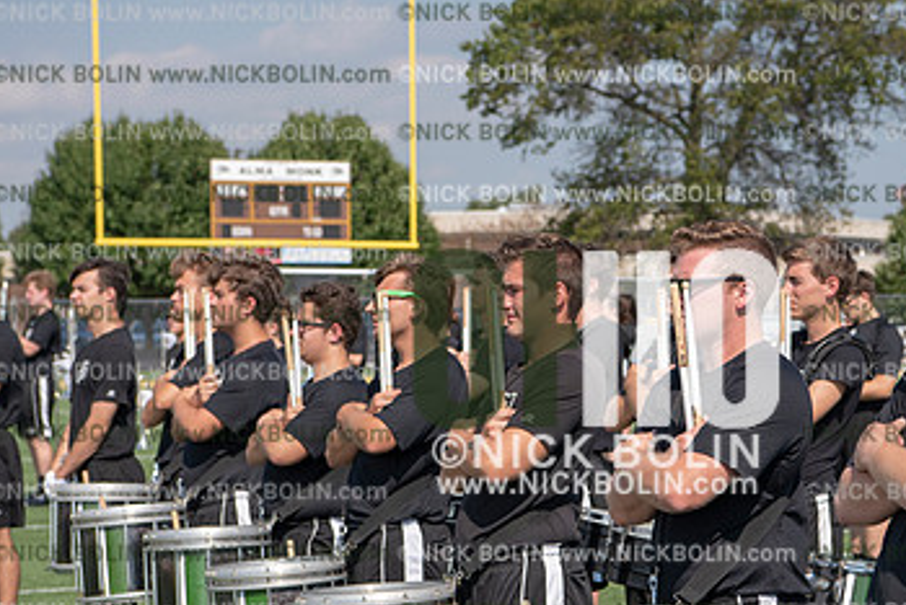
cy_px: 374
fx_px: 2922
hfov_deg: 17.6
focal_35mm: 116
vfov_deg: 11.8
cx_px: 595
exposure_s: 1/1600
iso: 200
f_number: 5.6
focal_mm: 70
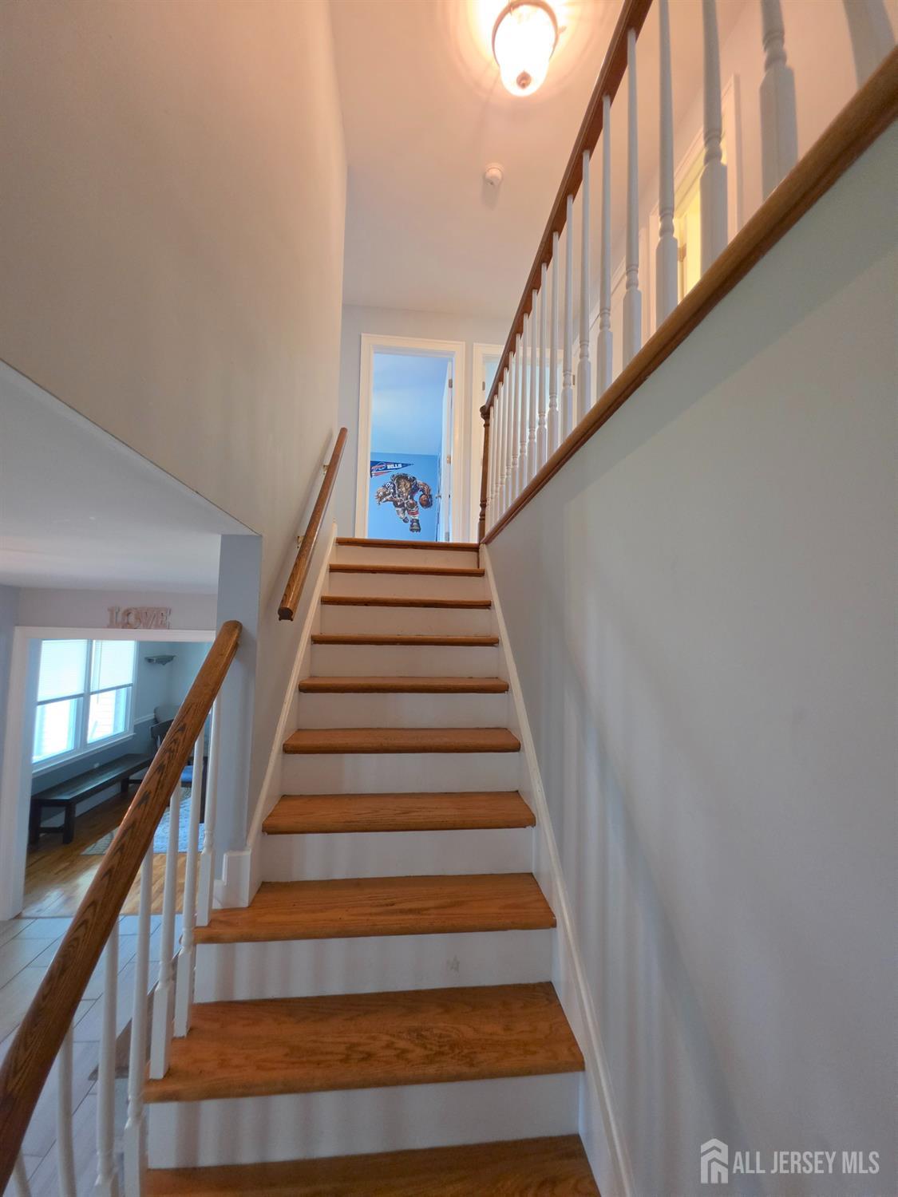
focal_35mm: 13
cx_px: 449
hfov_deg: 89.9
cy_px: 598
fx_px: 450
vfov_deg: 106.2
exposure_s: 1/60
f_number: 1.9
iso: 250
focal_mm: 2.2
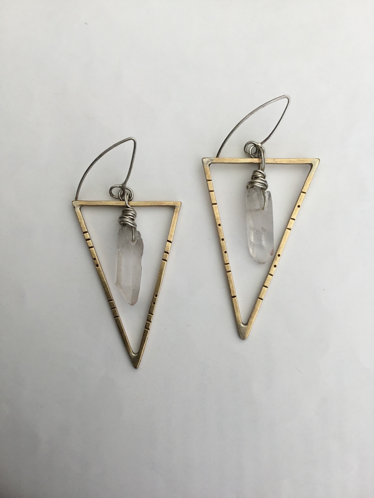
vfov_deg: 58.4
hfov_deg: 45.4
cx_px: 187
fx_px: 447
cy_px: 249
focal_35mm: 31
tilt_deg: -86.2
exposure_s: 1/334
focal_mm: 3.3
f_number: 2.4
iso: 25
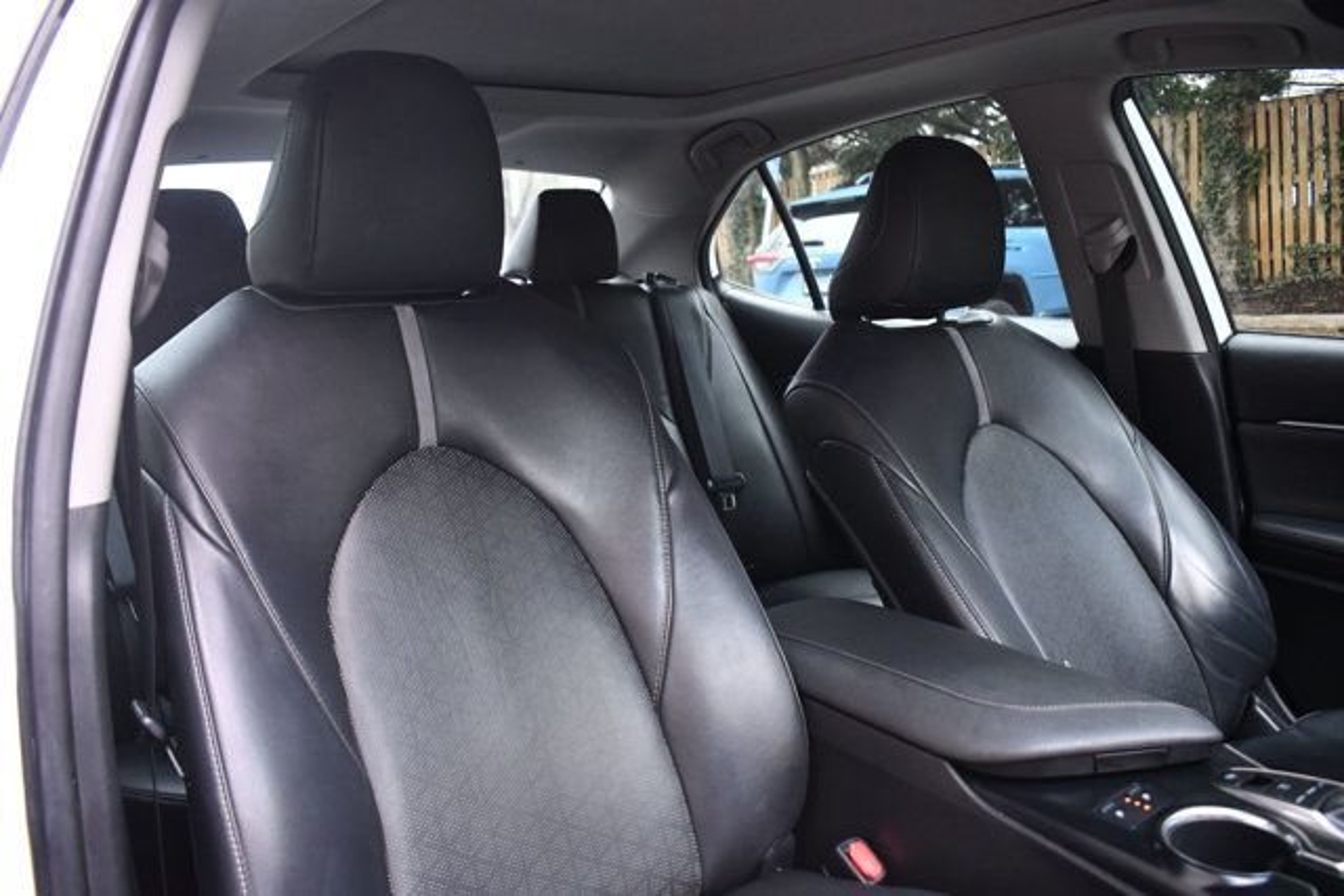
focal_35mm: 30
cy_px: 448
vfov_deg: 43.6
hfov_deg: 61.9
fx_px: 1120
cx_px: 672
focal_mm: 20
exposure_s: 1/125
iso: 1800
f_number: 3.5
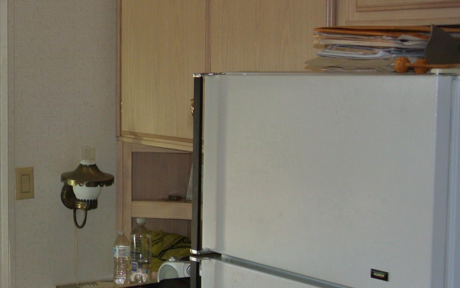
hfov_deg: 22.6
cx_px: -30
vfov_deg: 15.0
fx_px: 1091
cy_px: 213
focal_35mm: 87
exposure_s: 1/60
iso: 100
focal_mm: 13.6
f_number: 4
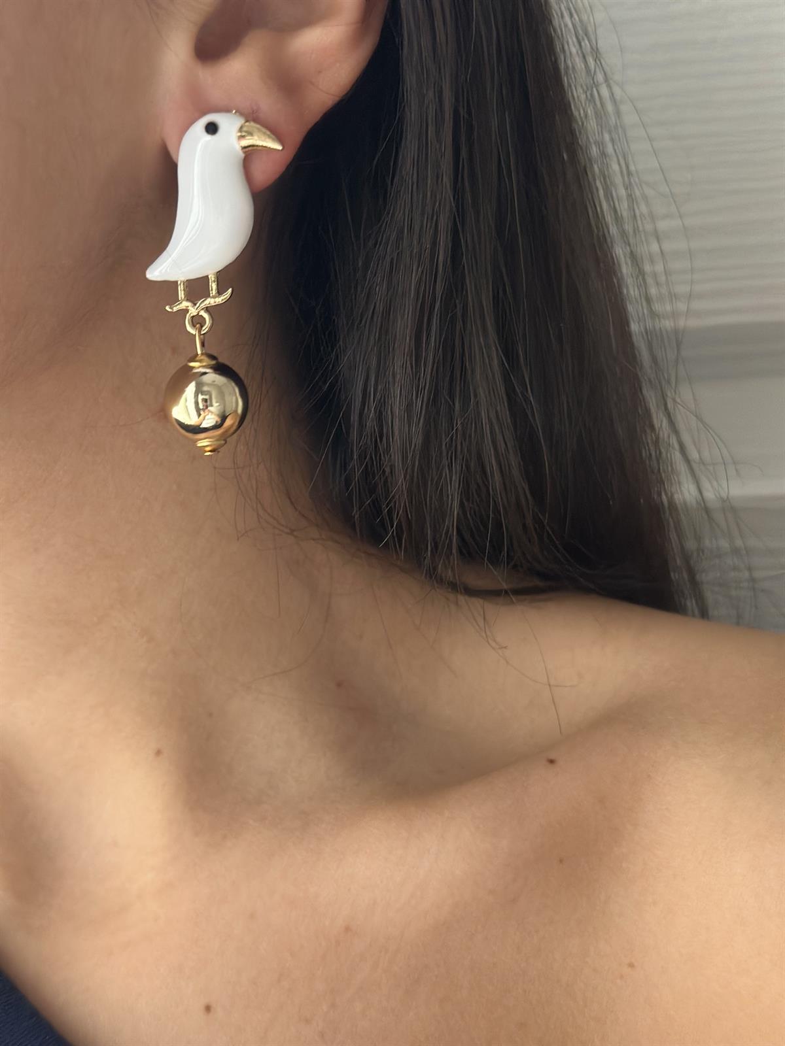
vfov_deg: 39.7
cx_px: 392
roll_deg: +4.3
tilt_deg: -8.8
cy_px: 523
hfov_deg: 30.3
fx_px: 1451
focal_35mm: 48
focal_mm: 6.86
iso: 500
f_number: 1.78
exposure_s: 1/40
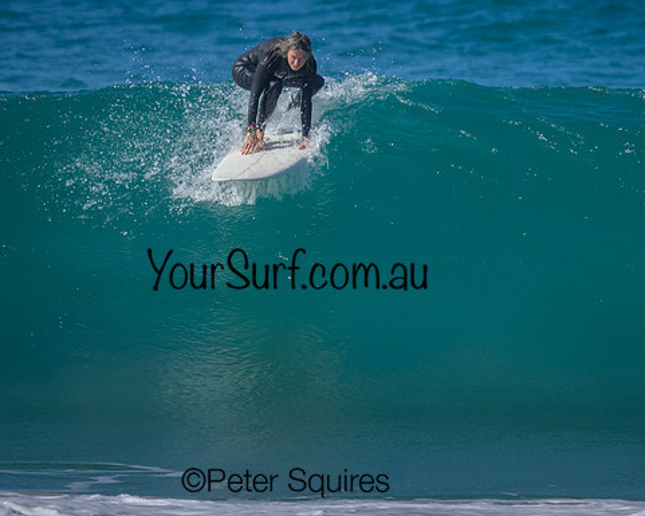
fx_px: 23733
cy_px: 169
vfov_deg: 1.2
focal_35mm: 1243
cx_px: 431
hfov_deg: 1.6
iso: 500
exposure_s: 1/2000
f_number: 6.3
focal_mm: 800
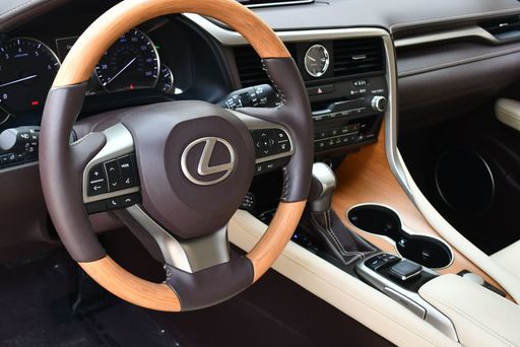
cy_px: 151
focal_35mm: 50
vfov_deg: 27.0
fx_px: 723
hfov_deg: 39.3
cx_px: 196
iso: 400
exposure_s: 1/250
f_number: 4
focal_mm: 20
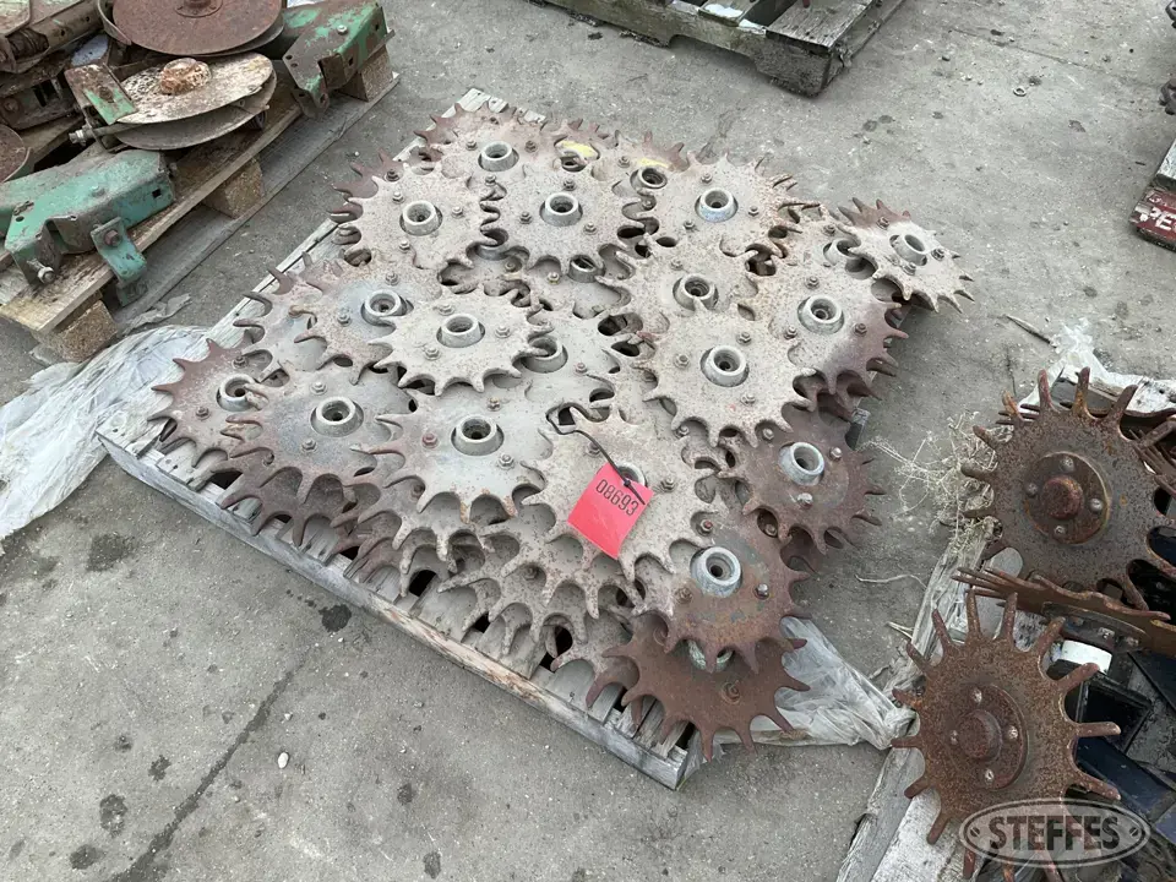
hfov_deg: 61.7
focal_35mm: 29
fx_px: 985
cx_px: 588
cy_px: 441
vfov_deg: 48.2
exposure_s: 1/163
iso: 20
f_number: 1.8
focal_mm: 3
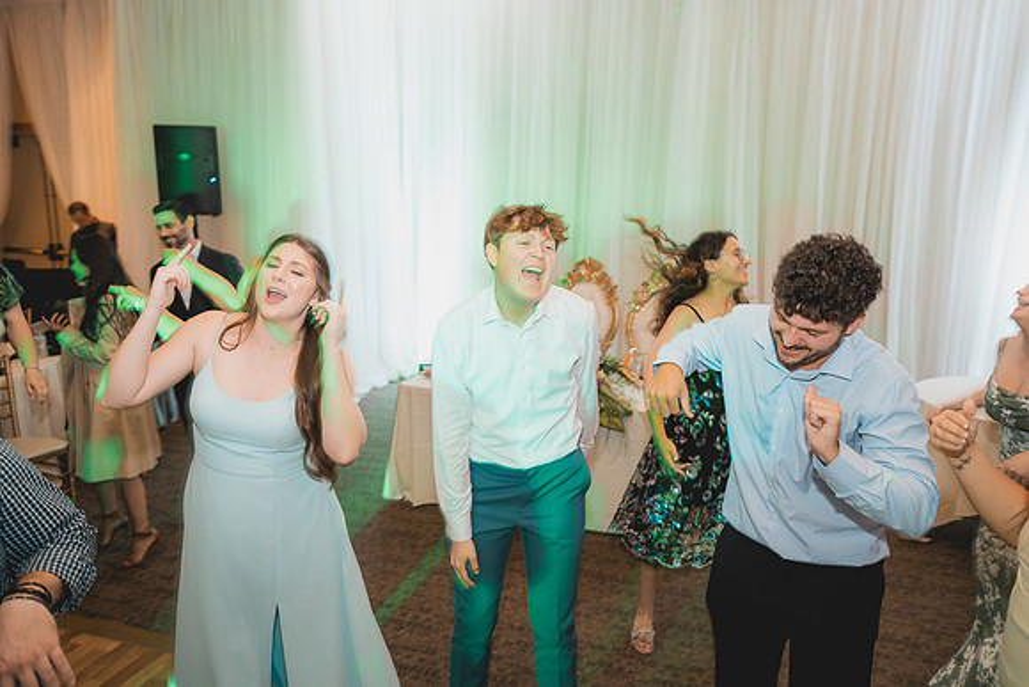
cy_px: 344
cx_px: 514
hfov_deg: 65.5
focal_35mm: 28
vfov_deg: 46.4
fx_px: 800
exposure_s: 1/40
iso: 2500
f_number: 2.8
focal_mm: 28
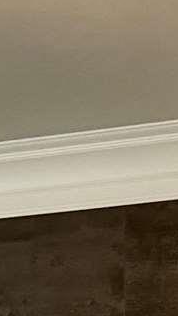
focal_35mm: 254
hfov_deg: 4.7
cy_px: 973
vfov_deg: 7.4
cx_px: 358
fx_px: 2129
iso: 200
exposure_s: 1/60
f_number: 1.78
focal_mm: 6.76
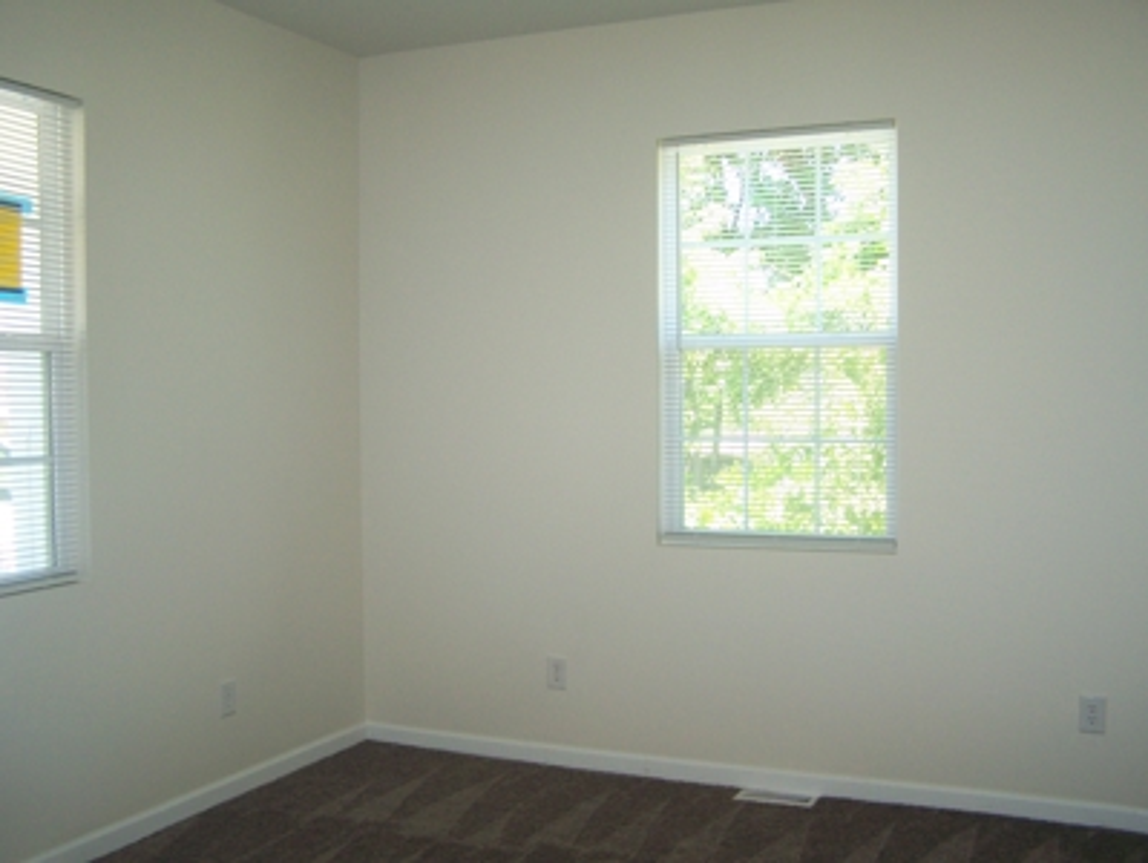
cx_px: 574
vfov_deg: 37.8
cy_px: 432
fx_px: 1261
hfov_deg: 48.9
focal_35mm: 38
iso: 160
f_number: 2.8
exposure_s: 1/60
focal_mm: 6.3
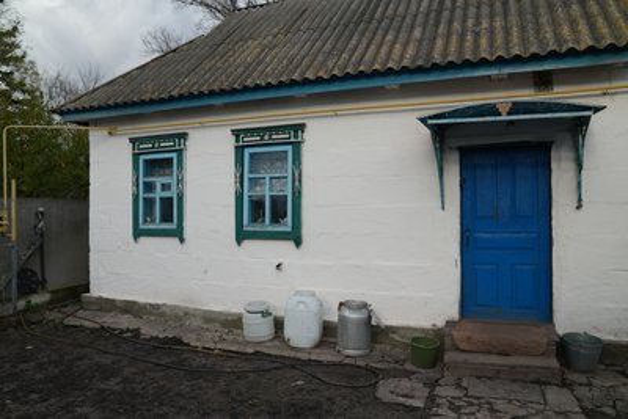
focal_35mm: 26
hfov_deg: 69.4
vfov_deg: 49.6
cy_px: 210
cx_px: 314
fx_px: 454
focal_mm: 26
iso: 100
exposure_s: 1/160
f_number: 4
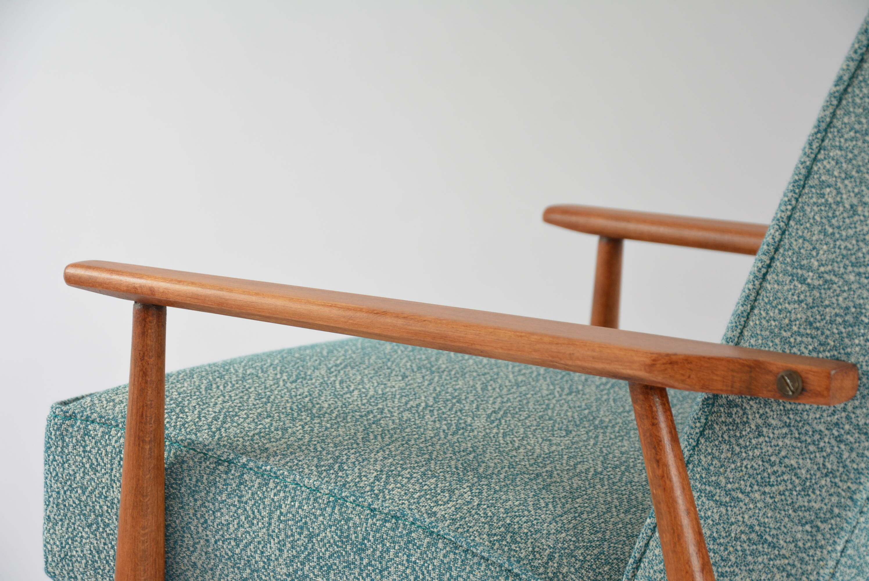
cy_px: 290
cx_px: 434
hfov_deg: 19.4
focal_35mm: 105
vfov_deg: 13.1
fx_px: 2536
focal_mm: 70
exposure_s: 1/125
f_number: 5.6
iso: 500
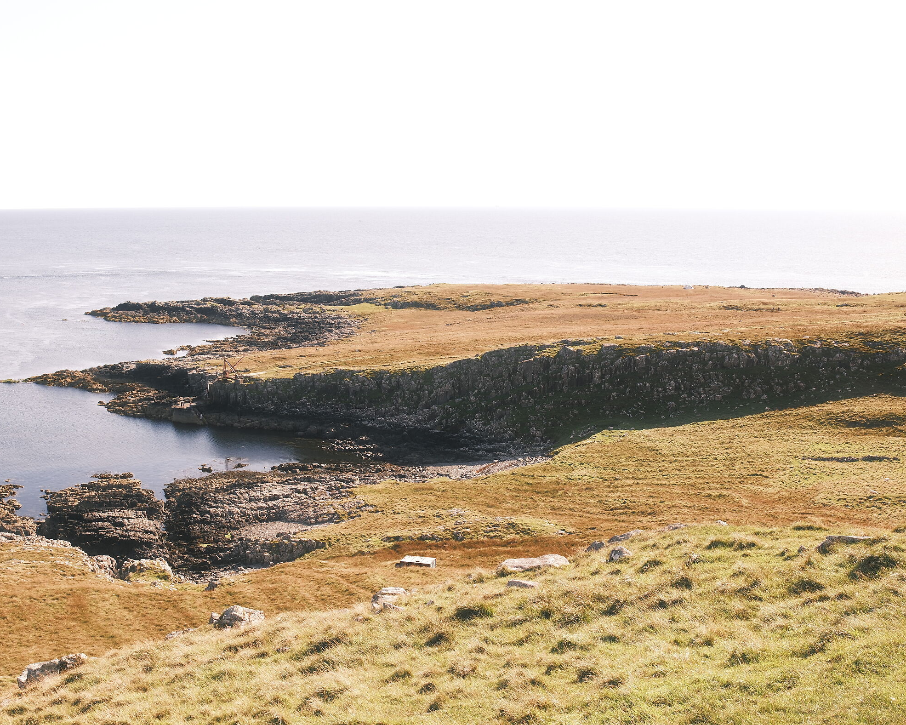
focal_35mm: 40
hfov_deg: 45.5
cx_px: 355
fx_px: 1073
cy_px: 360
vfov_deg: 37.3
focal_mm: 23
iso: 200
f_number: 6.4
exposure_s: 1/180
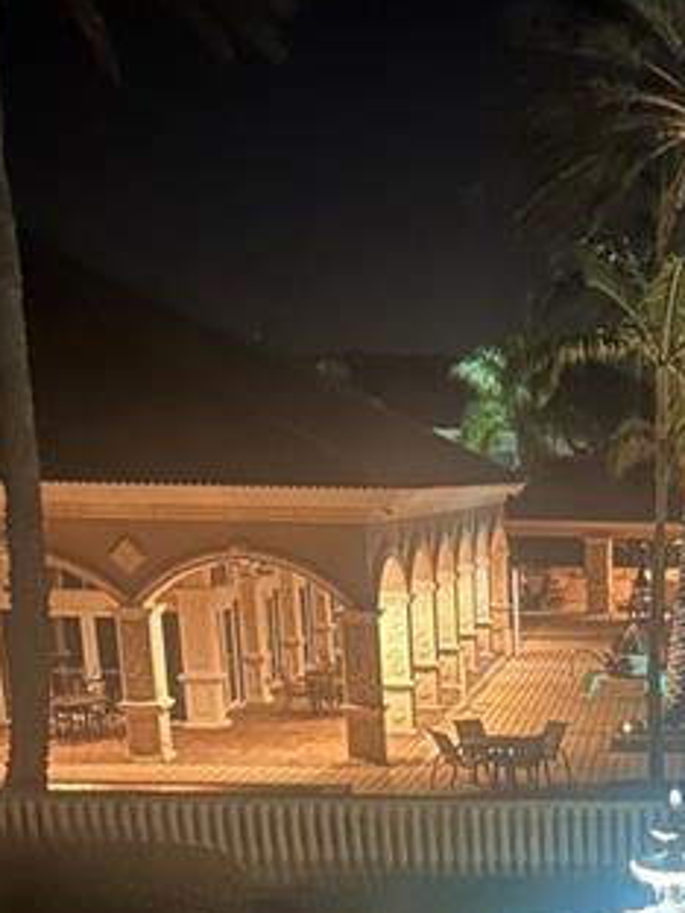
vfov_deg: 27.7
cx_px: 761
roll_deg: -0.4
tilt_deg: -15.0
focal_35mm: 64
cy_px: 1001
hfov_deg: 21.7
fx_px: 1689
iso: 800
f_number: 1.5
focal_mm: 5.7
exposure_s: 1/5
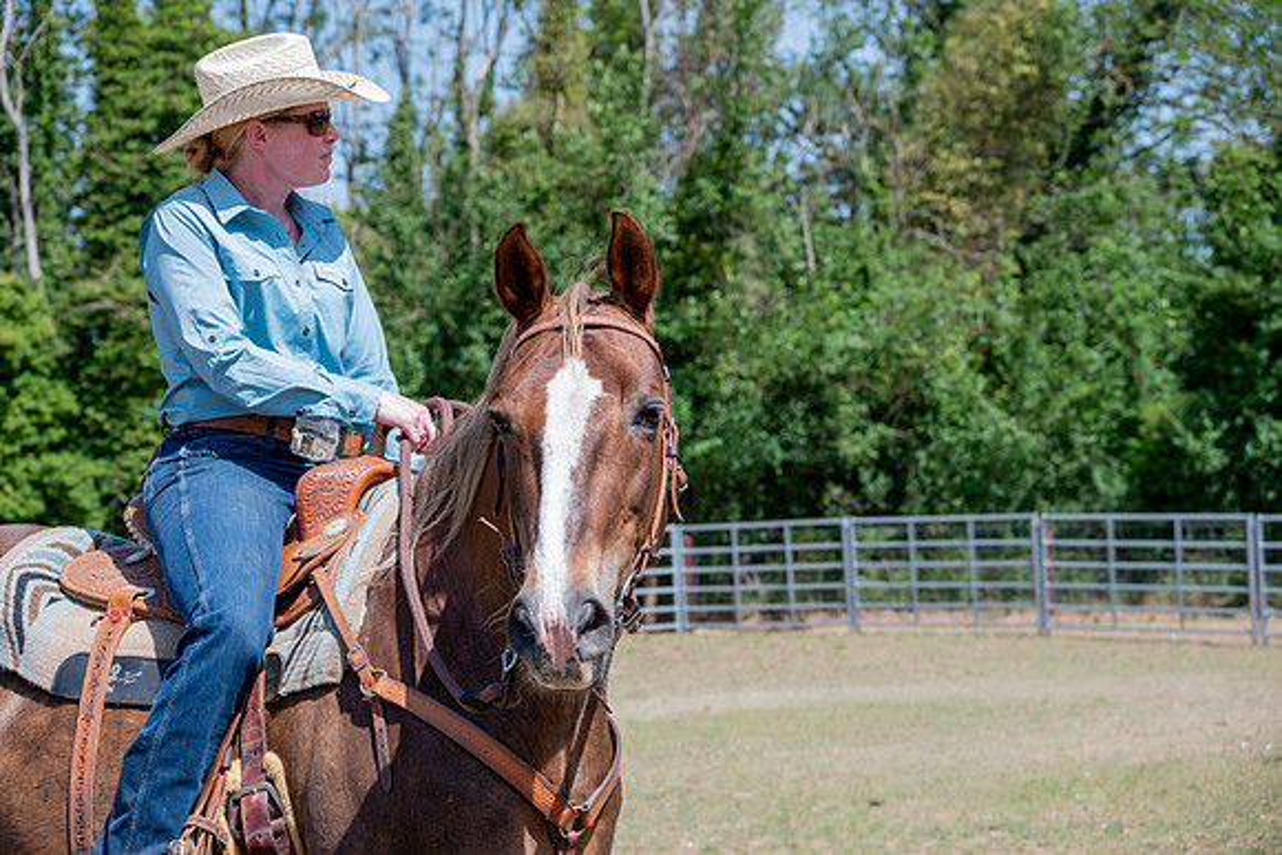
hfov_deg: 24.9
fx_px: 2906
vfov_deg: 16.7
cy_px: 424
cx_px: 641
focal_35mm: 82
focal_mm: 81
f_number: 6.3
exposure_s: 1/250
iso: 100
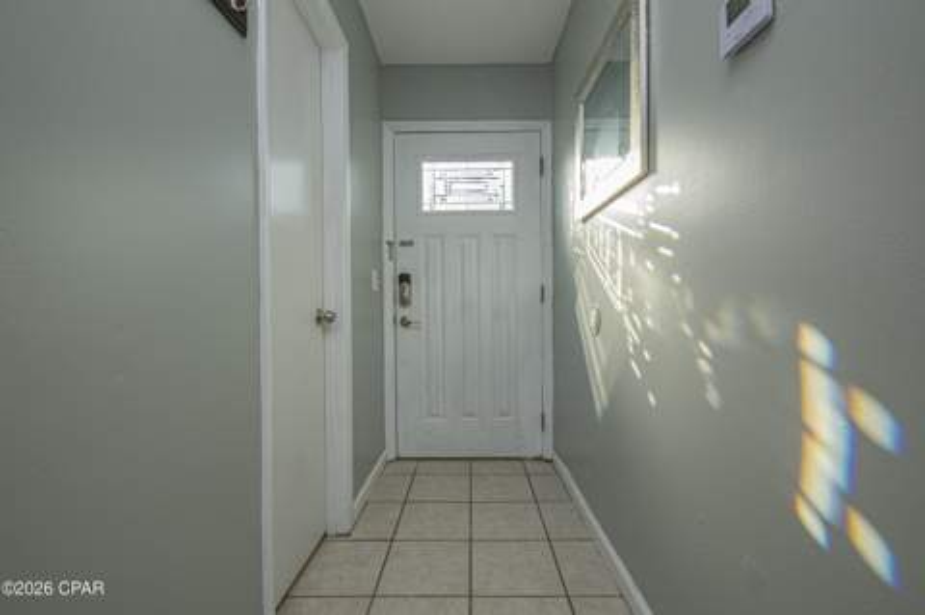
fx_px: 385
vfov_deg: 77.2
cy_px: 308
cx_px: 462
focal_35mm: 15
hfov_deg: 100.4
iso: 400
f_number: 22
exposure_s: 1/15
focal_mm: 10
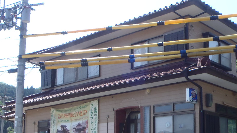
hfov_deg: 38.9
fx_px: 333
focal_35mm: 53
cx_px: 152
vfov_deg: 22.1
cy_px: 120
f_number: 4.5
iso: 80
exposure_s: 1/250
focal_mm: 5
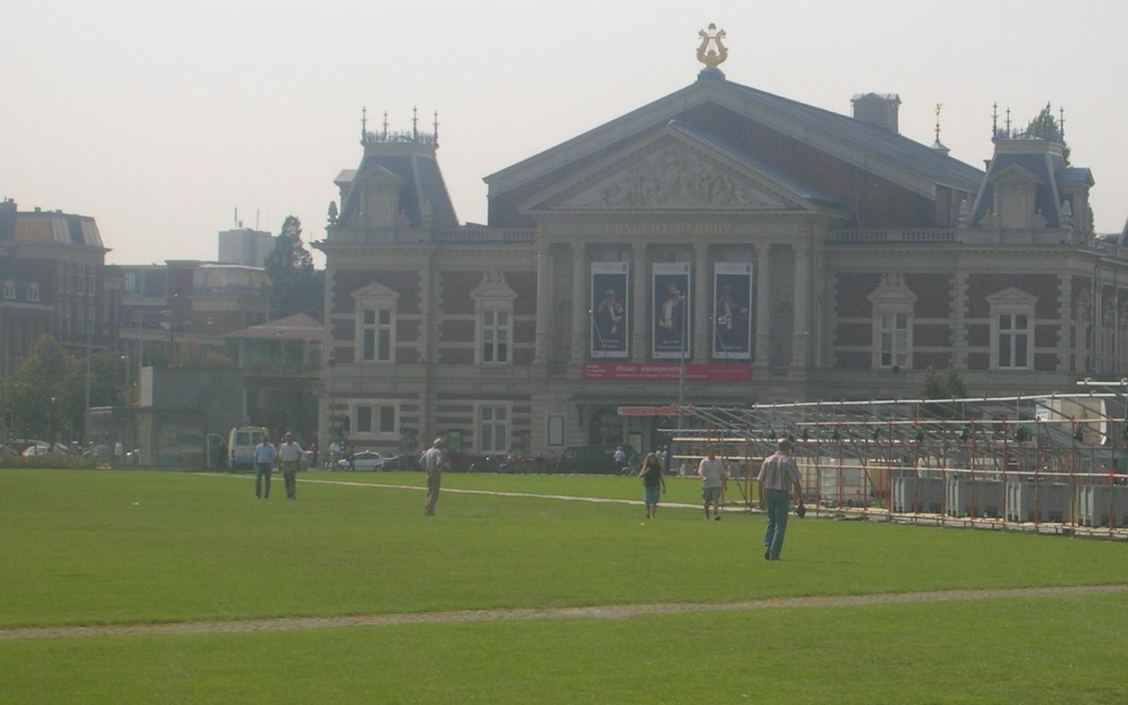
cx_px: 758
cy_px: 322
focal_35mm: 146
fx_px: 4489
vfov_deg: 9.0
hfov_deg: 14.3
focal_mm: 17.1
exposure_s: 1/179
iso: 50
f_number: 8.2
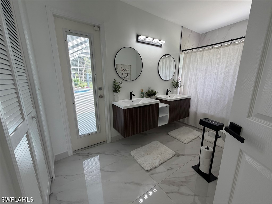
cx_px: 136
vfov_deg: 85.7
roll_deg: +0.1
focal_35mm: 14
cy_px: 102
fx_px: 110
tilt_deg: -12.3
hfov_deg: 102.1
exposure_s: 1/121
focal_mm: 2.22
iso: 64
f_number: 2.2
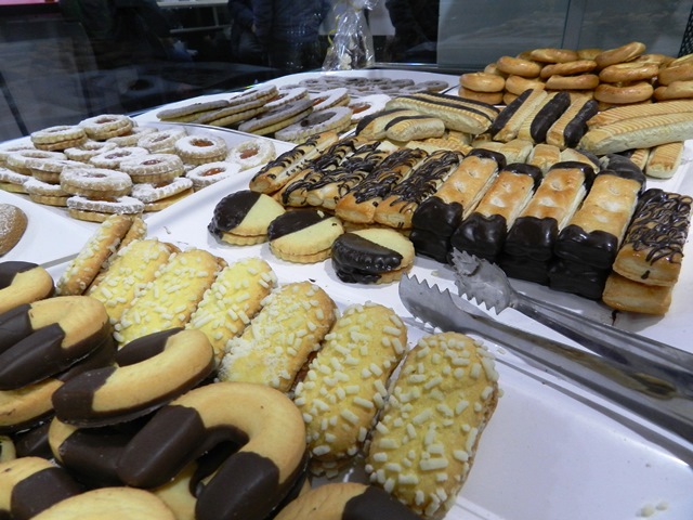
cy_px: 260
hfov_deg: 73.9
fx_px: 460
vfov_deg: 58.9
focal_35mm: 23
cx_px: 346
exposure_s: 1/15
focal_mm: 4
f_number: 3.4
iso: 400
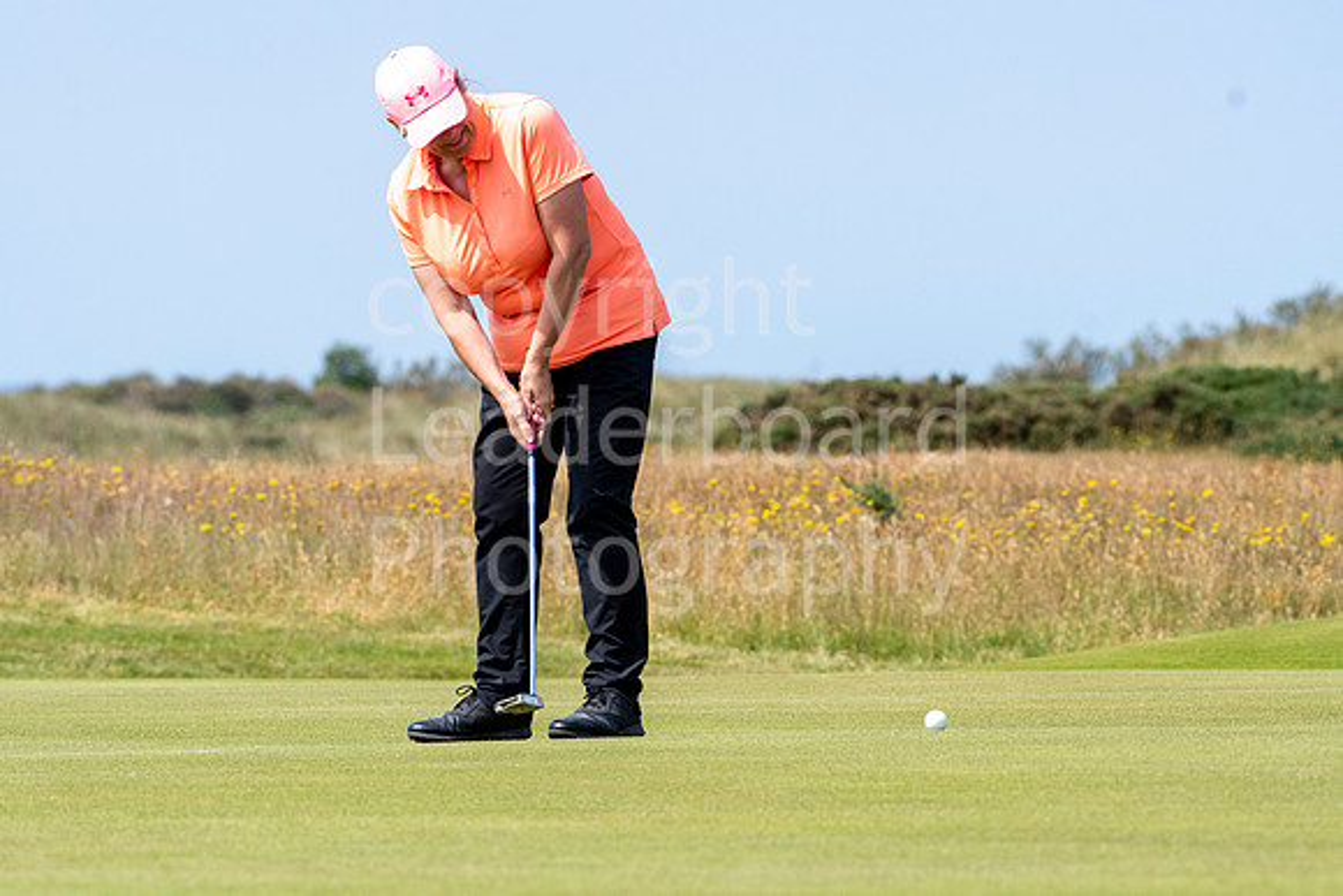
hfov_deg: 6.9
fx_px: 11194
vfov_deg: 4.6
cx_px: 672
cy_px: 448
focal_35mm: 300
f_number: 7.1
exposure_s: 1/1250
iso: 500
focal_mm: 200
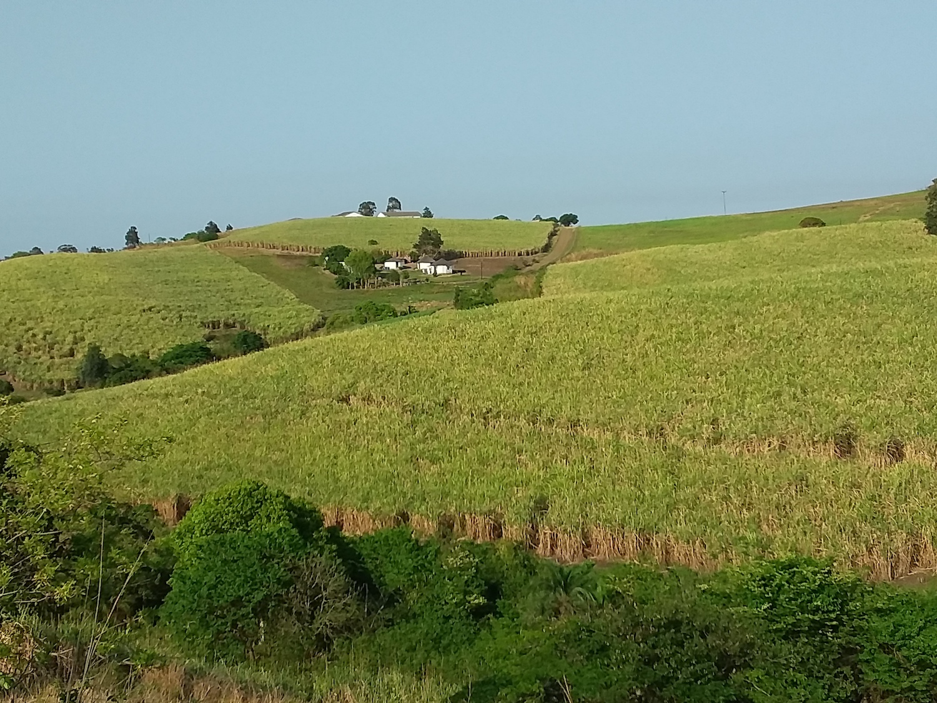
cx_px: 468
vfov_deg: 49.7
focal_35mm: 28
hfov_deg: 63.4
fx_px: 758
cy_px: 352
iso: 40
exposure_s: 1/1554
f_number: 1.9
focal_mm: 2.91
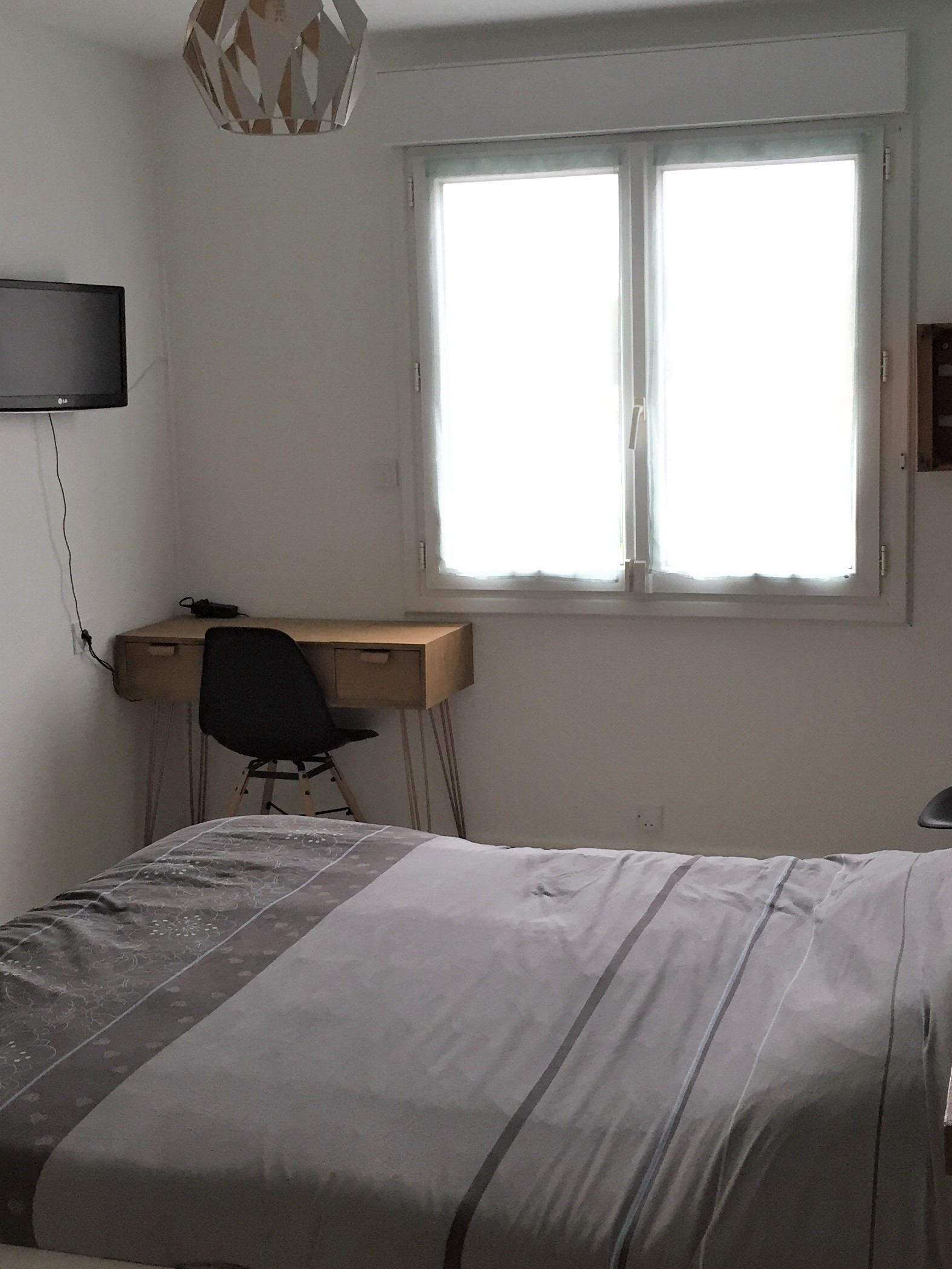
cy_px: 619
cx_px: 536
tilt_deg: -8.6
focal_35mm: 45
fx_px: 1650
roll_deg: +1.2
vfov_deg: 42.1
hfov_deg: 32.2
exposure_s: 1/33
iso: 40
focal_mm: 4.15
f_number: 2.2
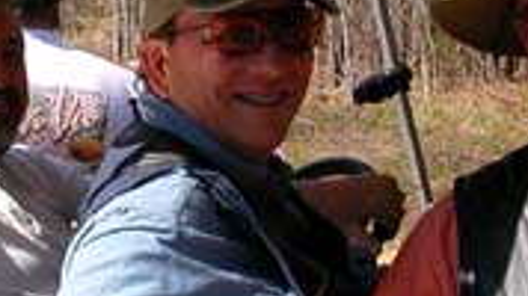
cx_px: 270
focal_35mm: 102
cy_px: 192
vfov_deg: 11.9
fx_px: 1428
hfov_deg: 21.0
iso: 100
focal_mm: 5.6
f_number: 4.5
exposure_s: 1/422
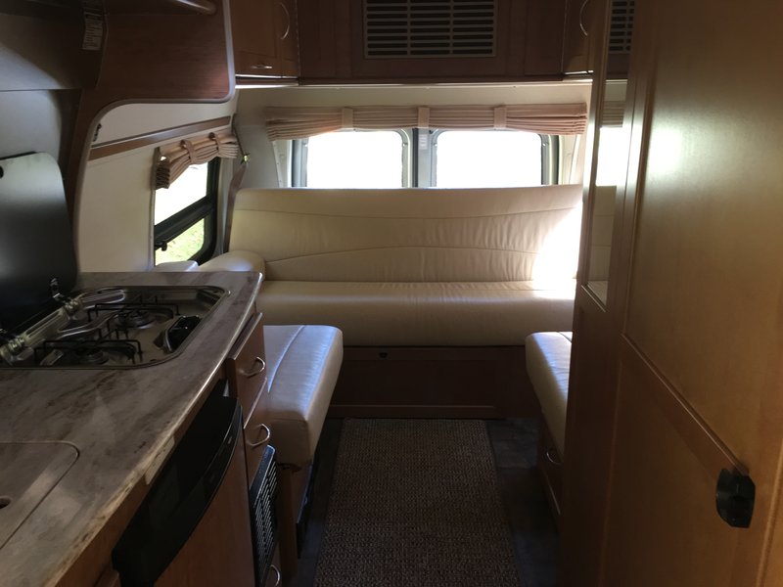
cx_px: 392
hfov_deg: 61.7
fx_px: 656
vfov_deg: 48.2
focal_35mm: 29
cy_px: 294
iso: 100
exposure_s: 1/30
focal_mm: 4.15
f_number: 2.2
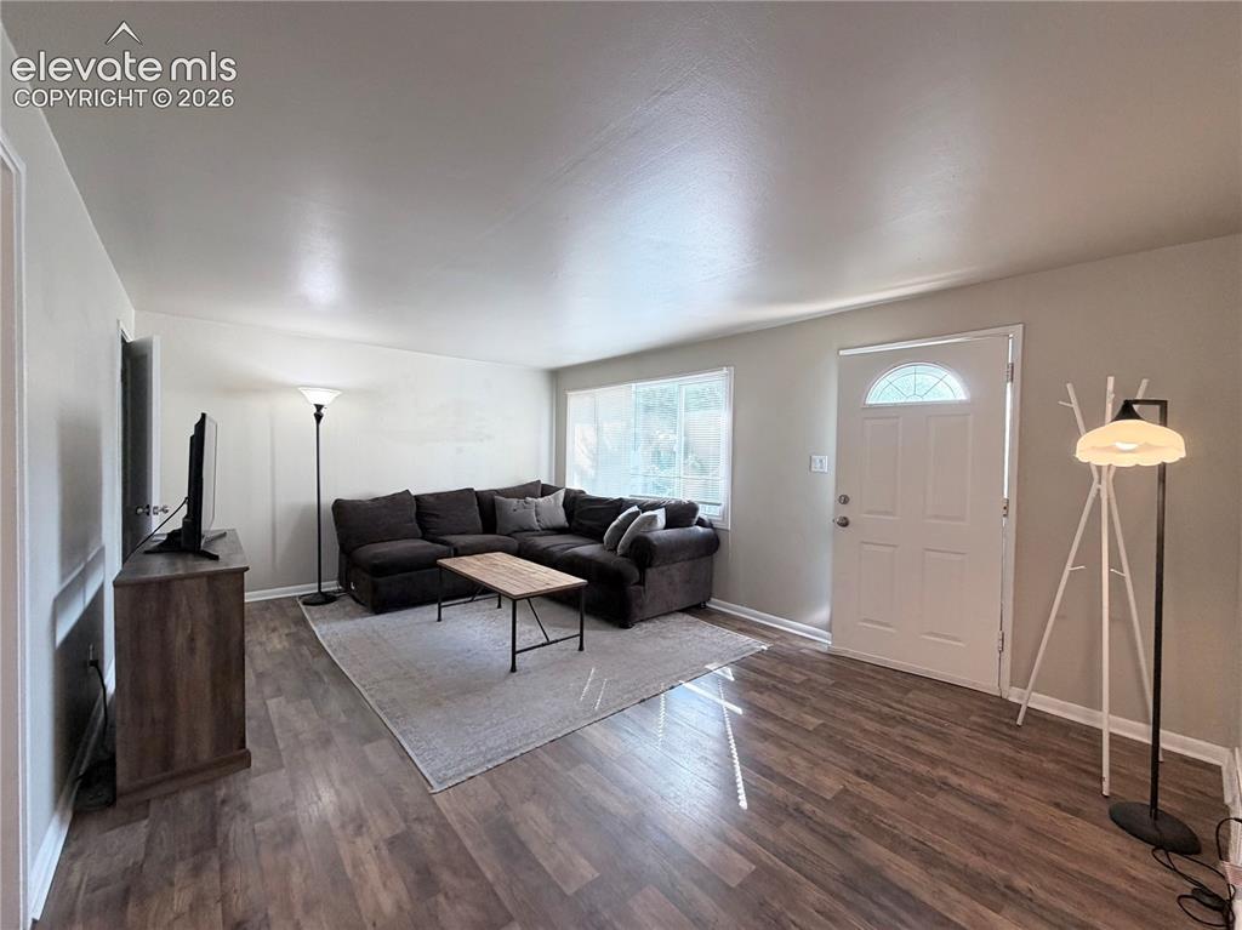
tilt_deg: -1.0
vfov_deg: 85.6
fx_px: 502
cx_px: 621
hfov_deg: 102.1
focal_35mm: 14
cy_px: 465
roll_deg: -1.0
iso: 160
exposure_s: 1/60
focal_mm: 2.22
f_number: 2.2
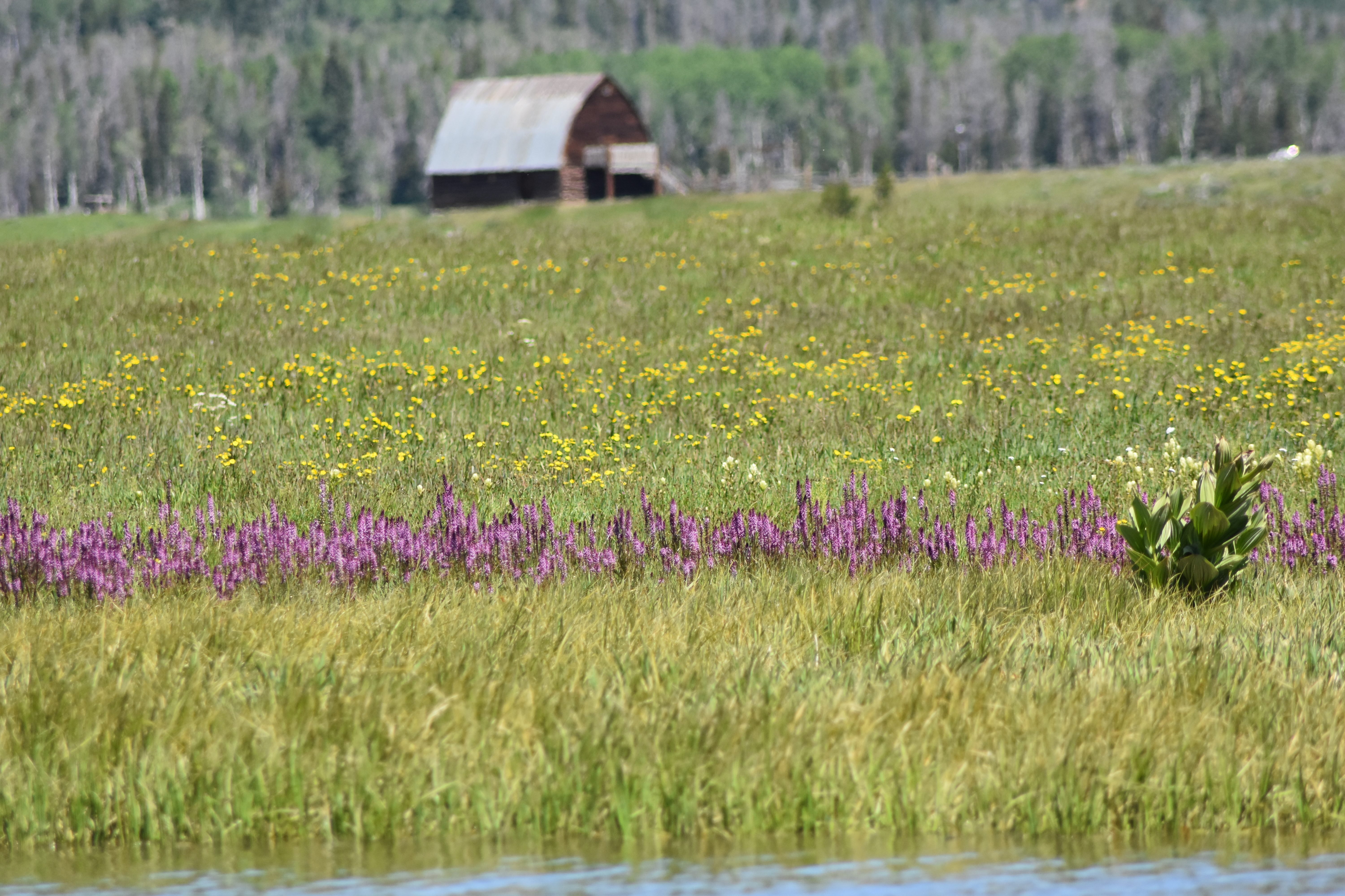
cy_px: 448
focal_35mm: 450
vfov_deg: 3.1
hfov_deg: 4.6
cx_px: 672
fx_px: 16811
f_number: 6.3
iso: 800
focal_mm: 300
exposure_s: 1/2500
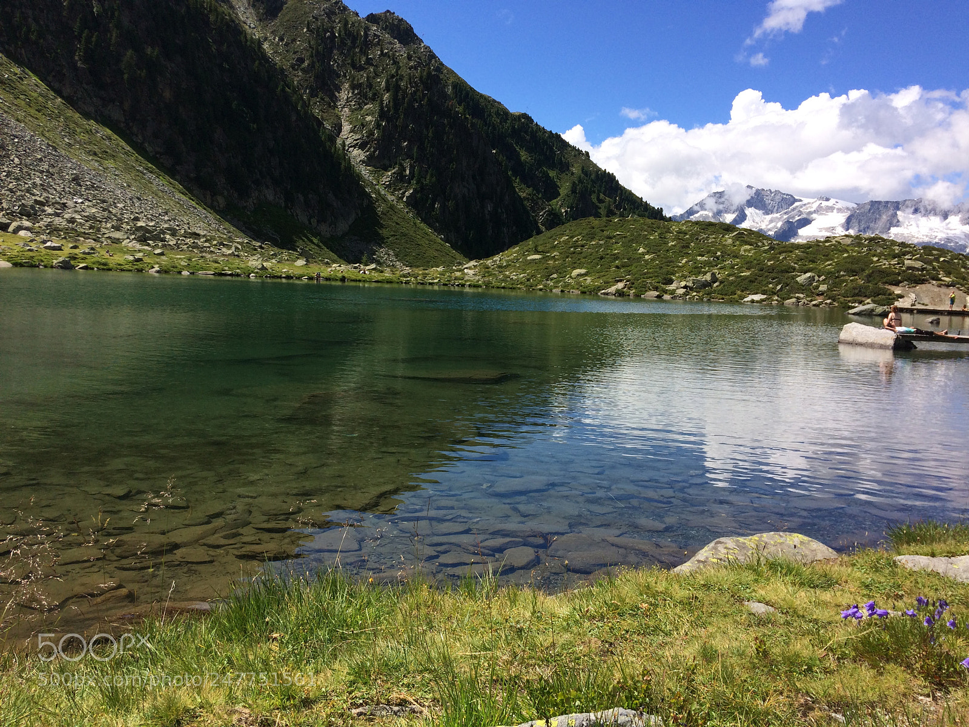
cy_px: 364
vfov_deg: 48.2
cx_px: 484
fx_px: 812
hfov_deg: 61.7
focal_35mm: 29
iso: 32
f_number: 2.2
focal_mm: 4.15
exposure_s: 1/1953
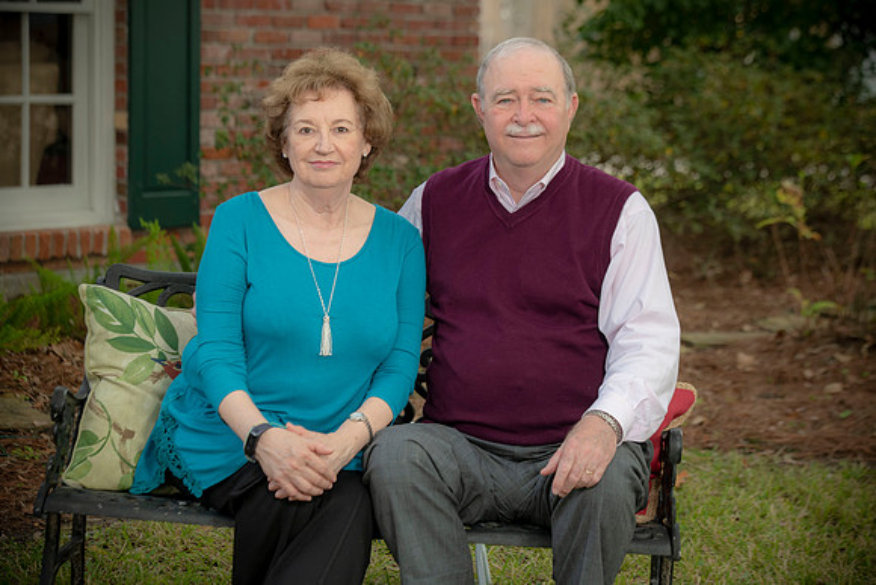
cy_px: 292
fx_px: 2555
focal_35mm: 105
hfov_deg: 19.5
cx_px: 438
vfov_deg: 13.0
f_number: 5
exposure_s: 1/250
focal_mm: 105
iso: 320
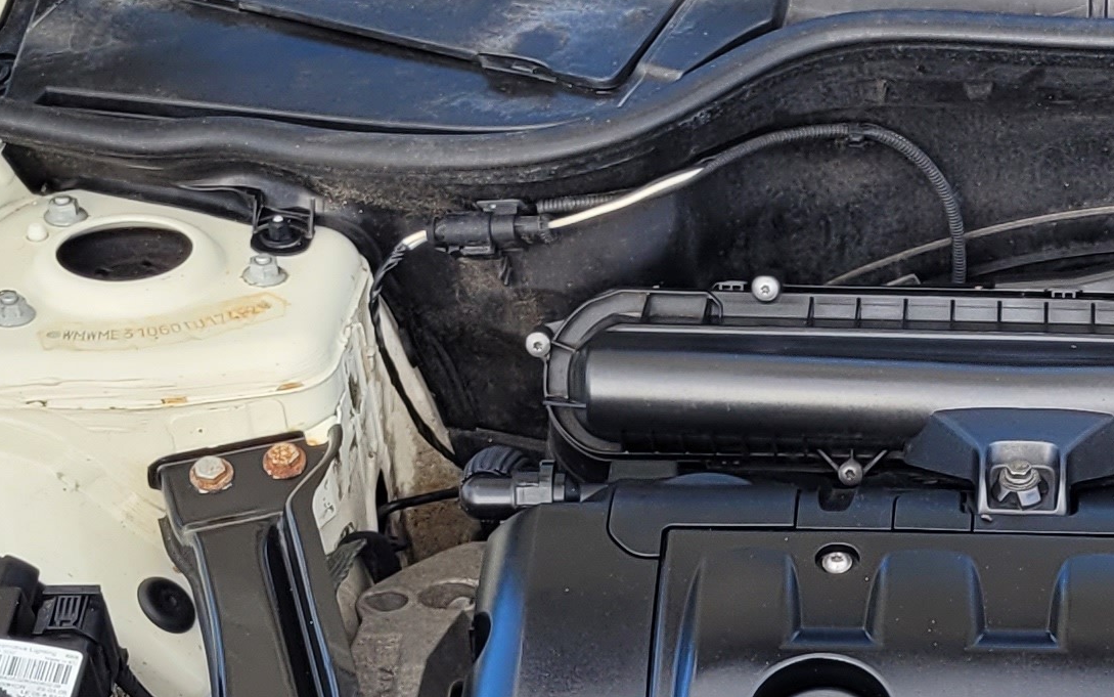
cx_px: 1208
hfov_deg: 19.6
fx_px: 3097
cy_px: 739
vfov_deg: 12.6
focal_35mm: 102
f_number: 1.8
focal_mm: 5.4
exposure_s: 1/217
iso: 40
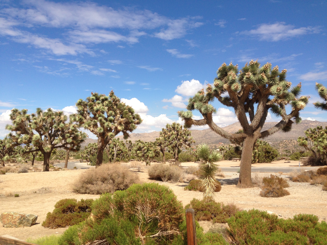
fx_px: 312
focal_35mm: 33
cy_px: 122
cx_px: 164
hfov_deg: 55.4
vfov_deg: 42.9
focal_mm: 4.13
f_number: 2.4
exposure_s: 1/2169
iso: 50
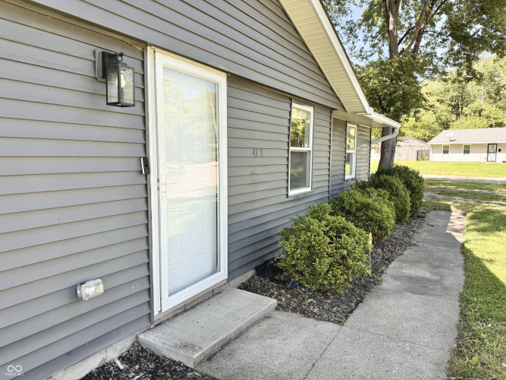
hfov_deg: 71.6
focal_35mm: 24
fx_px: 351
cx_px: 253
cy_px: 190
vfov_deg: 56.8
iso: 100
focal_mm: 6.76
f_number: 1.78
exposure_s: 1/849
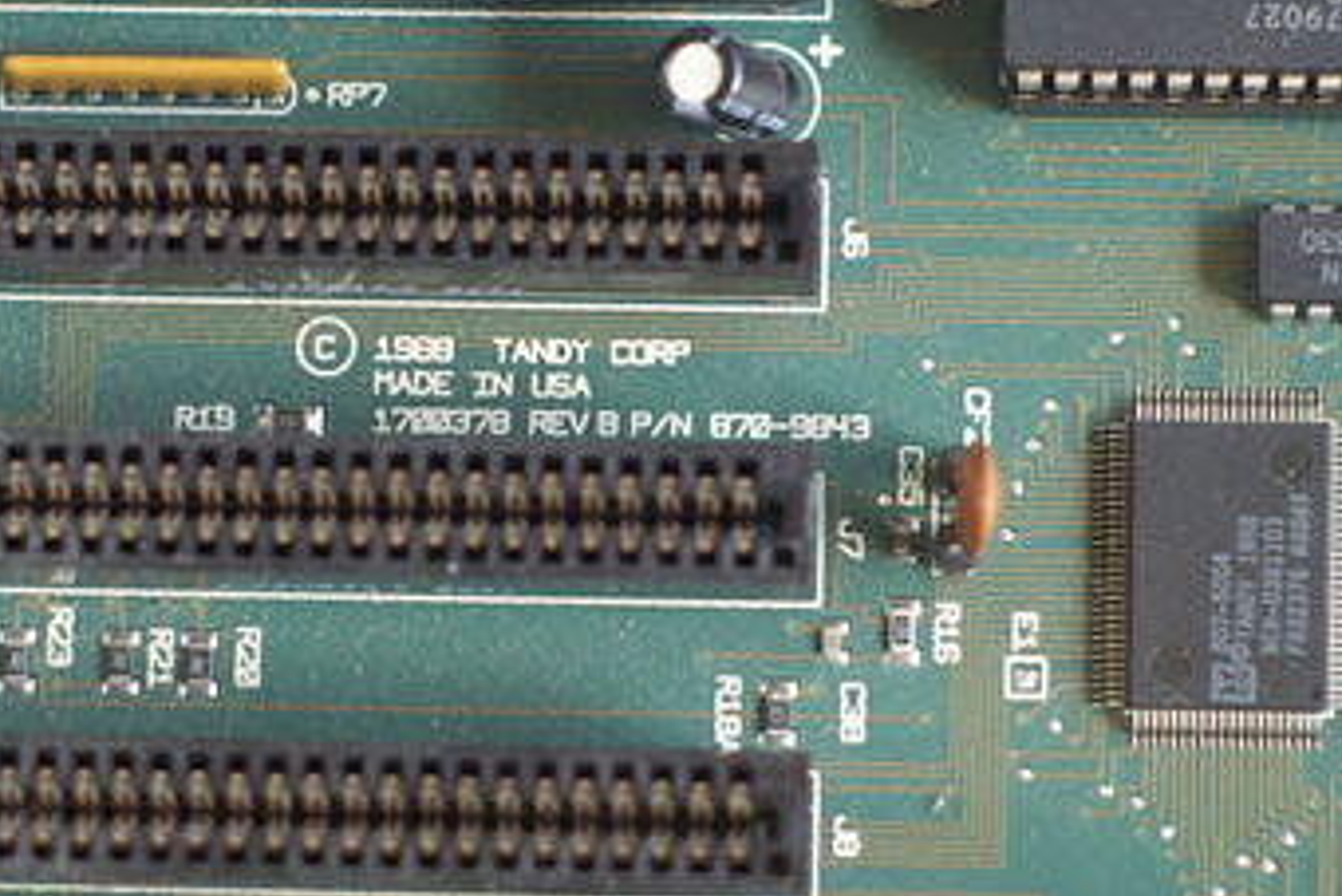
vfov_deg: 9.7
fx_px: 5258
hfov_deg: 14.5
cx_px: 462
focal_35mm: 141
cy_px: 414
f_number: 2.8
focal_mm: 50
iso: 800
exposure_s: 1/125
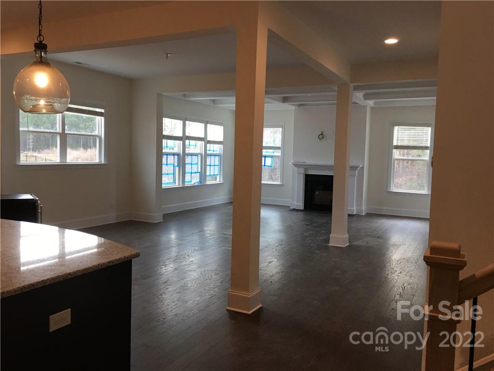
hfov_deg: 61.7
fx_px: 414
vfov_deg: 48.2
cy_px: 186
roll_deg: -1.8
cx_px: 247
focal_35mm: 29
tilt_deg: -4.5
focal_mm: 4.15
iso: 25
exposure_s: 1/30
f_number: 2.2
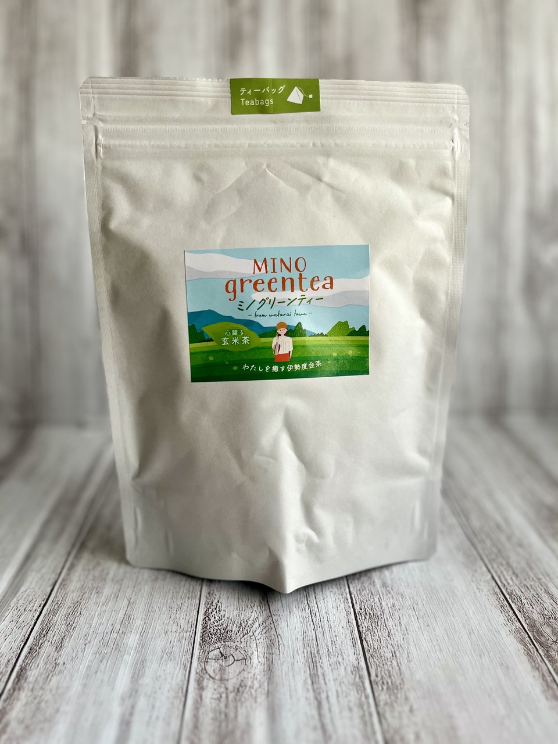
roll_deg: -0.4
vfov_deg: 67.3
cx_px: 279
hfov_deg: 53.1
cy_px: 372
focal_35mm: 26
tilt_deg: -20.1
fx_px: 559
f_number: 1.6
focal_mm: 5.1
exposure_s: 1/121
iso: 125
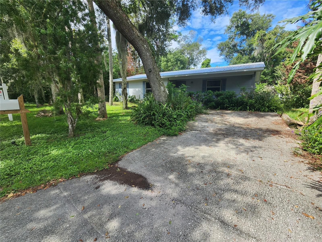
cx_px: 161
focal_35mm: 13
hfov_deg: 106.2
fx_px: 121
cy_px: 121
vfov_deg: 89.9
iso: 50
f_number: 2.2
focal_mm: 2.2
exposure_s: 1/588
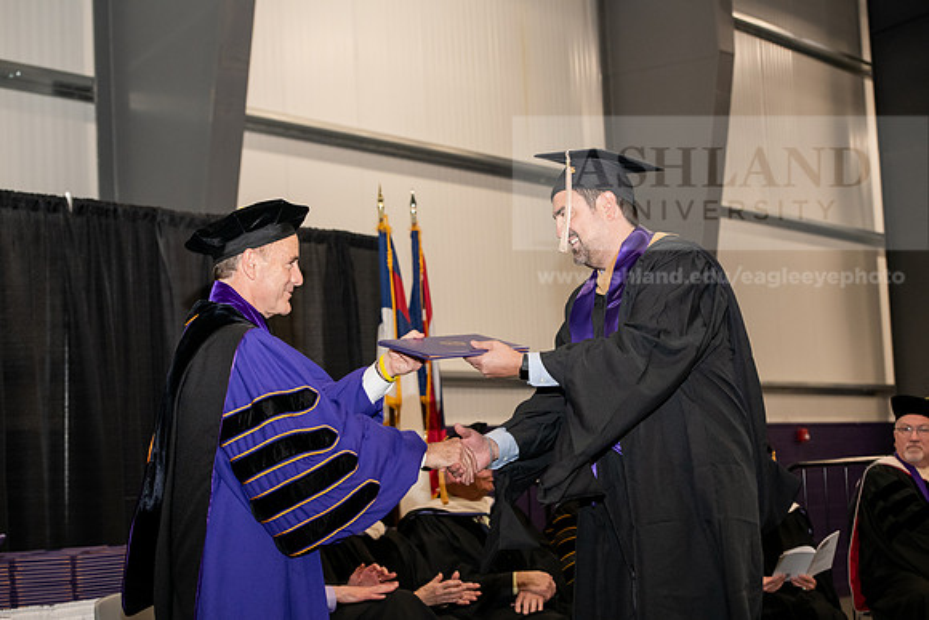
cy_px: 310
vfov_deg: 18.2
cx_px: 464
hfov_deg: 27.0
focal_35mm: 75
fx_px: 1936
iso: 2000
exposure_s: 1/200
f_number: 5.6
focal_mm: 75
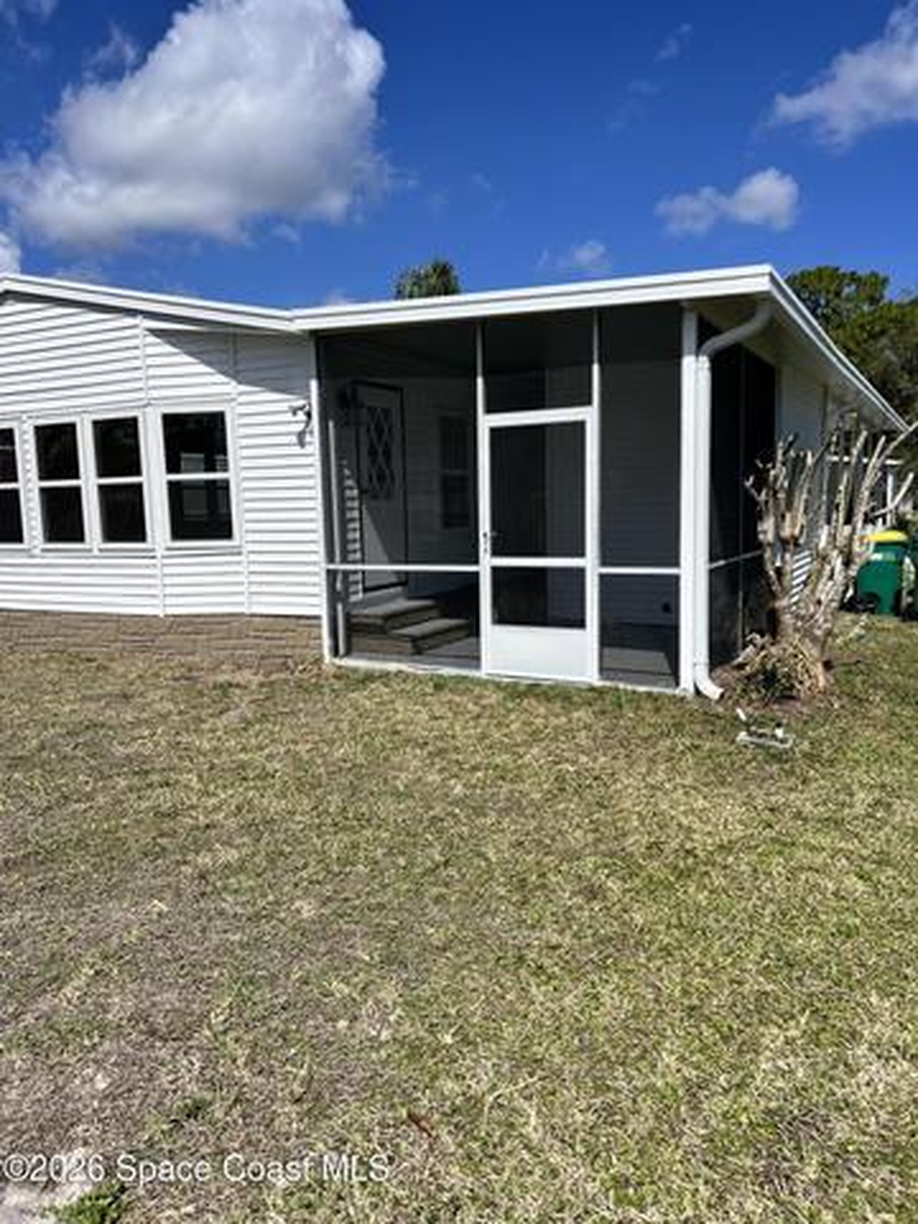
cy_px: 612
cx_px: 459
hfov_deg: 53.1
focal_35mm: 26
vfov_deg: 67.3
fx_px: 919
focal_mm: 5.7
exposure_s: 1/6993
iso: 50
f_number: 1.5
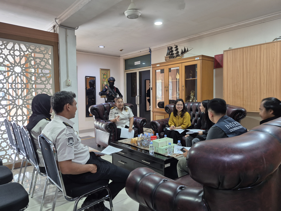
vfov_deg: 58.9
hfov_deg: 73.9
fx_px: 187
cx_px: 140
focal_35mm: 23
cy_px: 106
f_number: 1.8
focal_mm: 5.4
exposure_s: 1/37
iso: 320
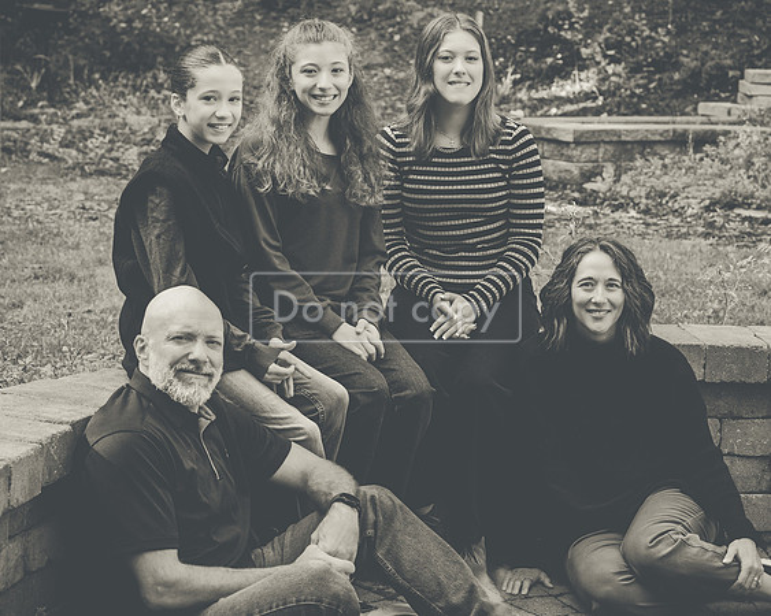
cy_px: 283
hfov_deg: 20.3
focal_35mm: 95
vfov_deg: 16.2
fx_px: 2159
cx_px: 384
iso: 4500
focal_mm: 70
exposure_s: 1/250
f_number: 5.6
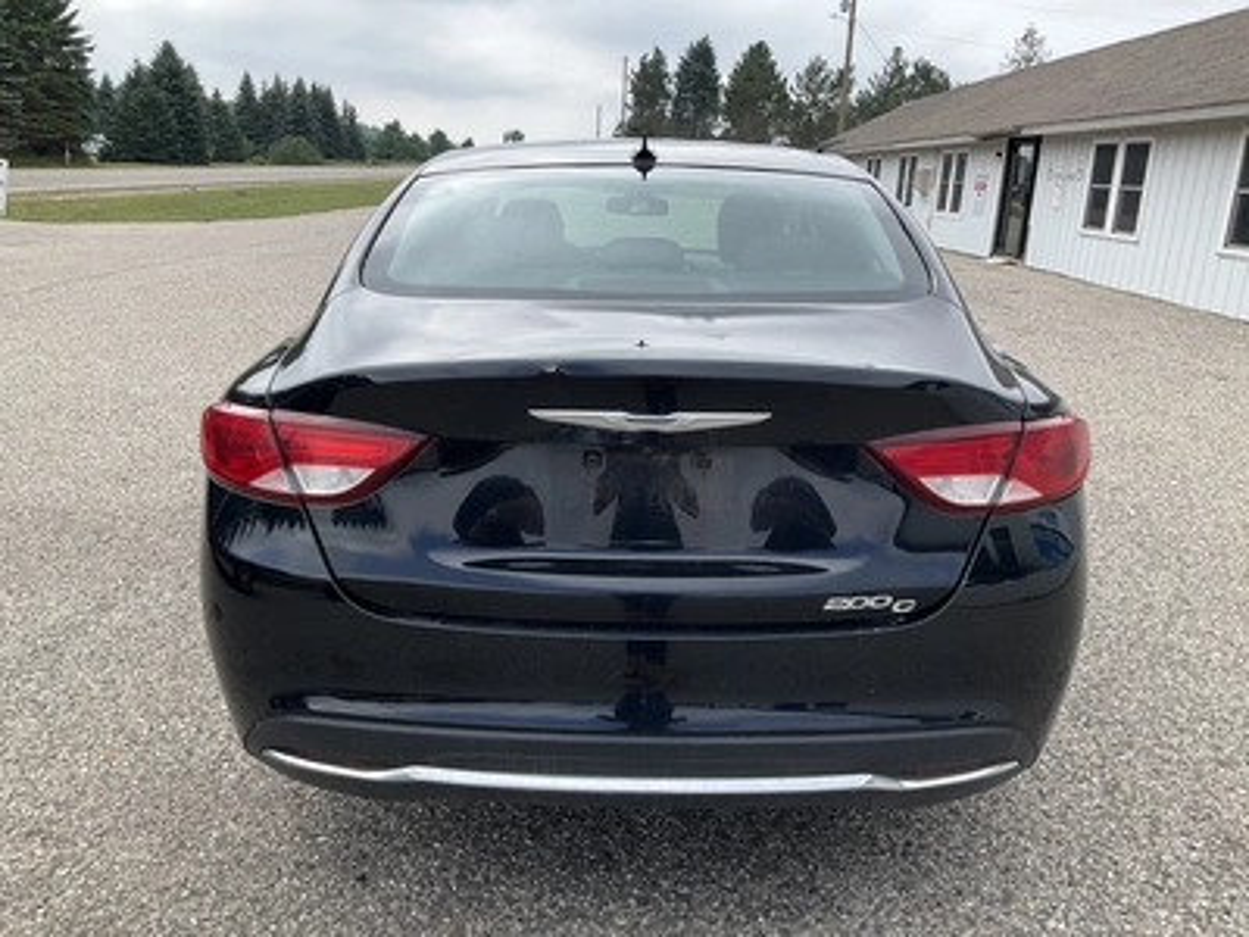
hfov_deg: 61.7
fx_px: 1046
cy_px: 468
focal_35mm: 29
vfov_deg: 48.2
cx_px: 624
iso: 25
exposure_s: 1/855
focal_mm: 3
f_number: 1.8
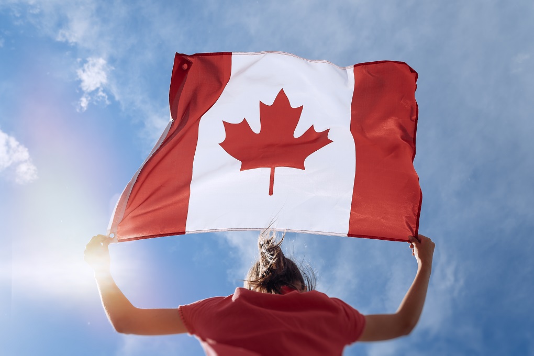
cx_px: 267
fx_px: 519
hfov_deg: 54.4
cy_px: 178
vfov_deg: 37.9
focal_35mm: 35
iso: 100
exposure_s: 1/640
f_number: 6.3
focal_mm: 35
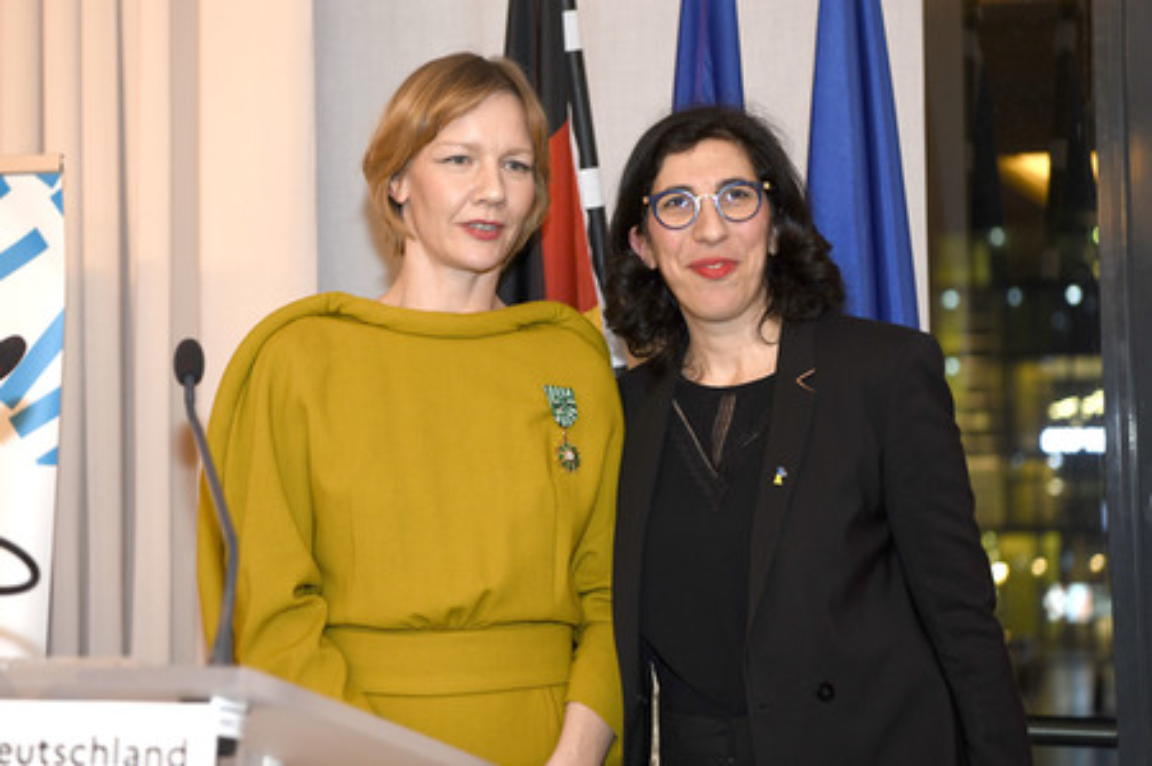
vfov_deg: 19.4
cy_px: 383
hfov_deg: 28.9
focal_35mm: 70
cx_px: 576
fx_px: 2238
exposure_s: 1/100
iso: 1250
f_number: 3.5
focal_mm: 70
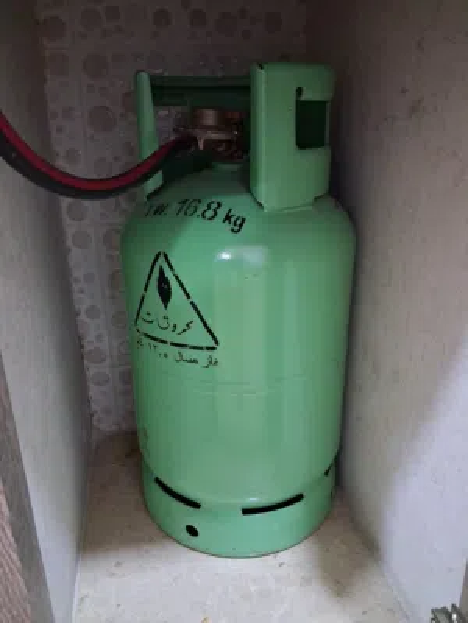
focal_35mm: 27
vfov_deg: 65.3
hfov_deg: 51.4
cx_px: 234
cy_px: 312
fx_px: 487
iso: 800
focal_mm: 4
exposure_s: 1/24
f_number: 1.8
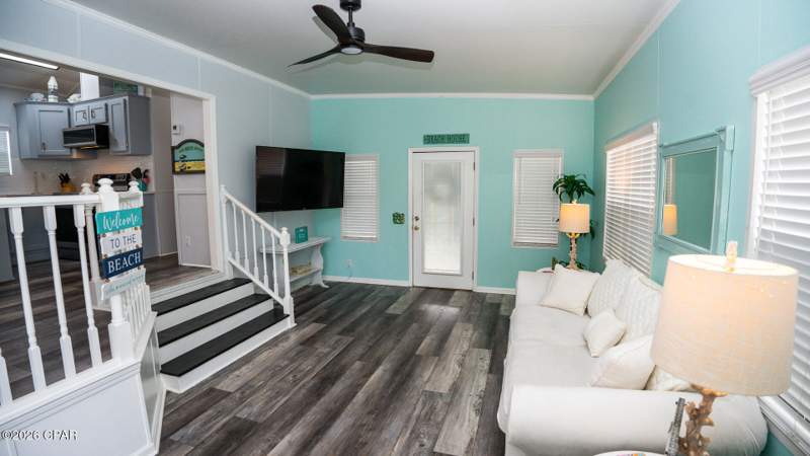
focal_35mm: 17
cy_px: 228
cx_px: 405
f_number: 4
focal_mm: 16.5
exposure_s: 1/160
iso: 500
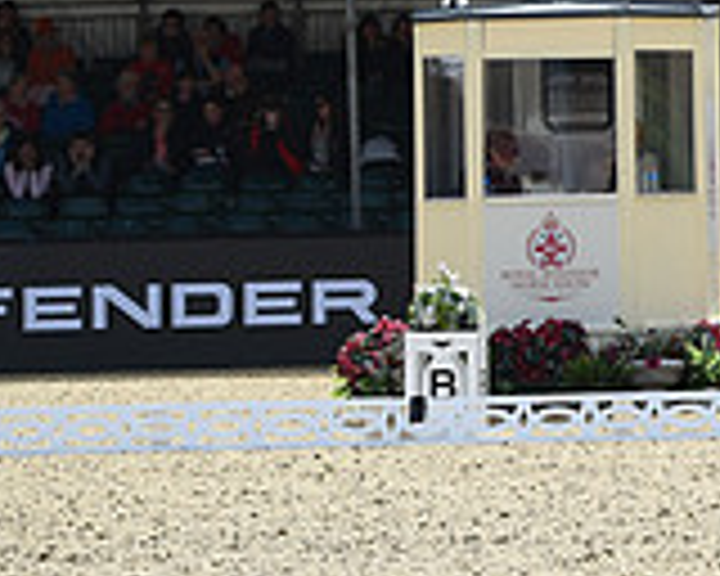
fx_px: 7245
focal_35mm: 340
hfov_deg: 5.6
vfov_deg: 4.5
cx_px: 1292
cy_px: -207
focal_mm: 100
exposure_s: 1/1250
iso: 160
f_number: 4.5
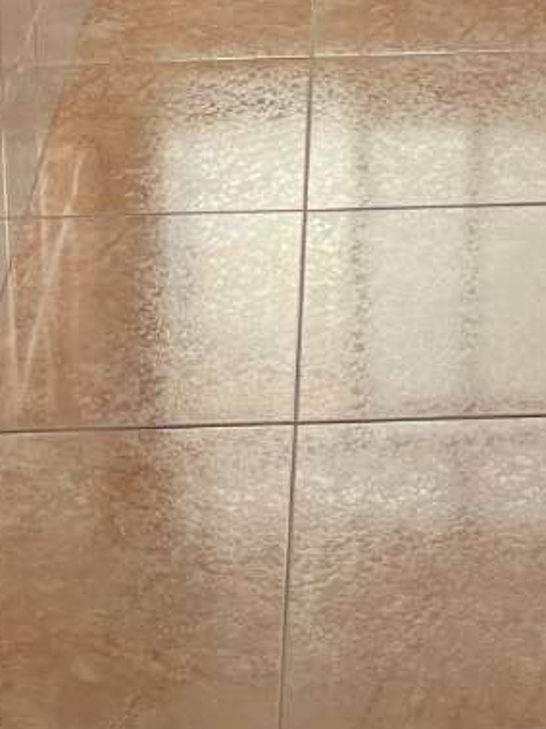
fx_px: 2167
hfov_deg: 14.2
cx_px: 468
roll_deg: +0.4
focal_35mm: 103
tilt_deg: -11.2
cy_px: -394
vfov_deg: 17.1
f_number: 1.6
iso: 40
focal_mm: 5.1
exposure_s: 1/170
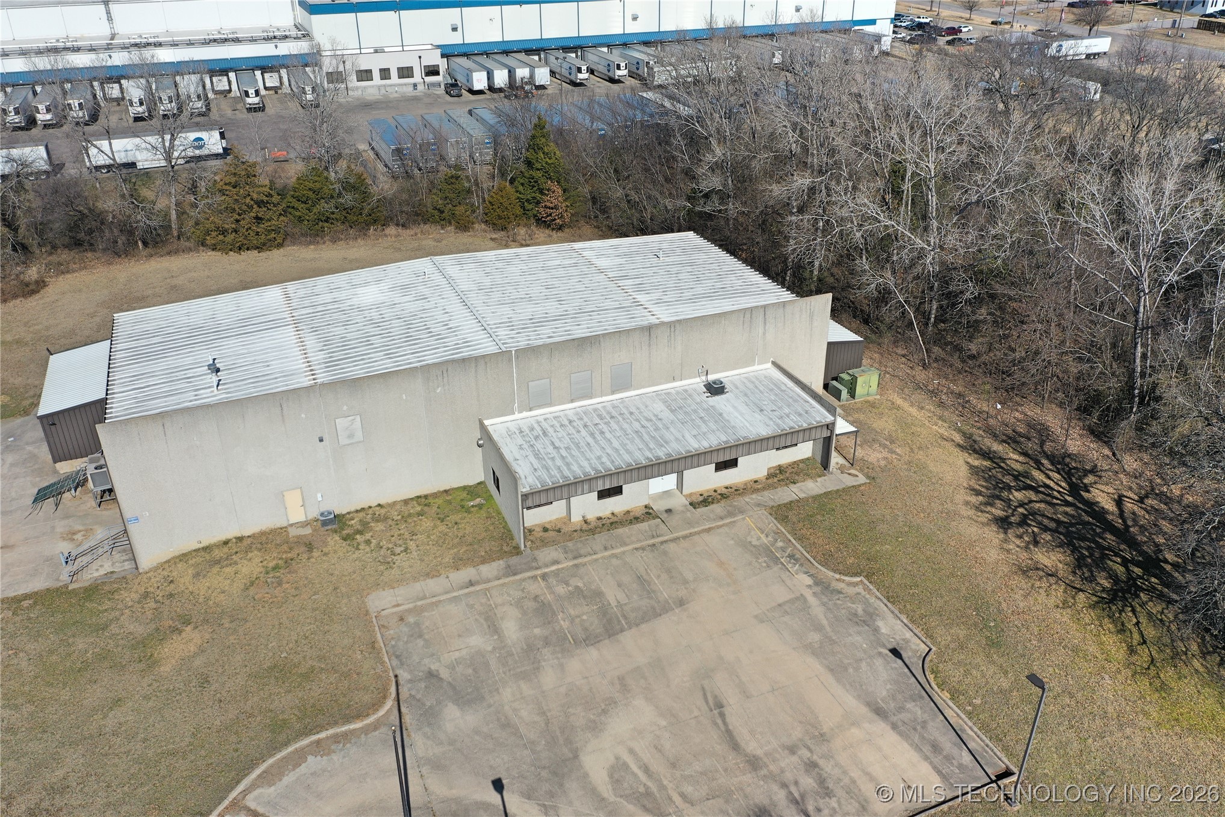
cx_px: 612
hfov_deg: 65.5
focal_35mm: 28
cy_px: 408
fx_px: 953
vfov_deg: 46.4
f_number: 4.5
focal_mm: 10.26
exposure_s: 1/1250
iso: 100
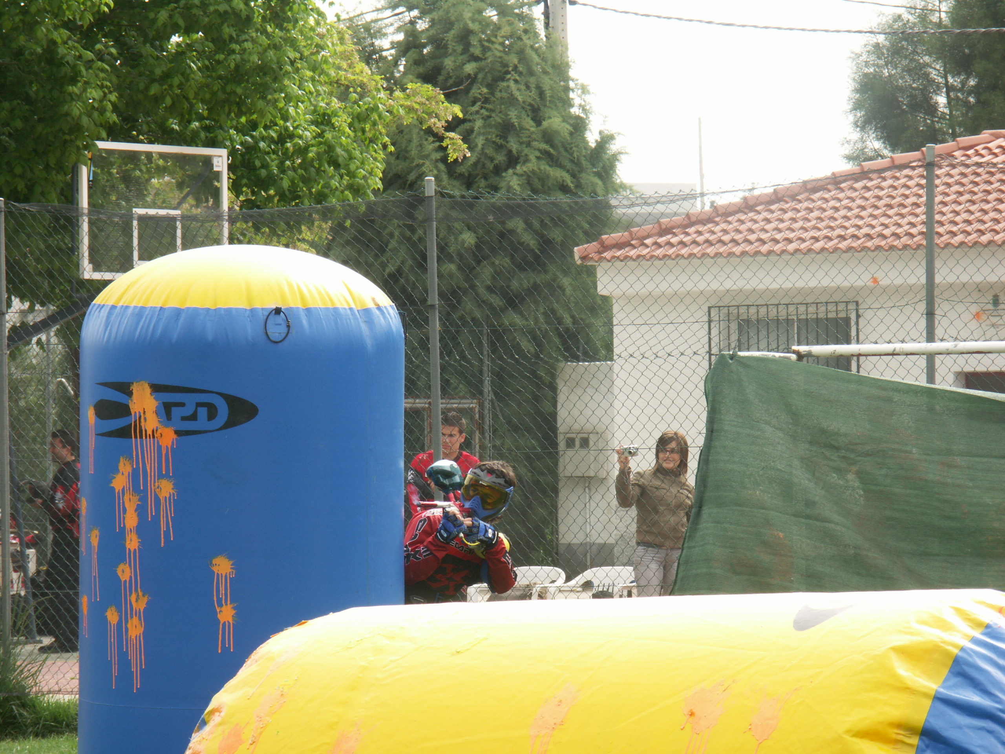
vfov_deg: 7.4
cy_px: 377
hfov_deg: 9.9
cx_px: 502
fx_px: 5807
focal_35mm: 200
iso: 64
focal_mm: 50.8
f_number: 7.1
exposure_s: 1/80
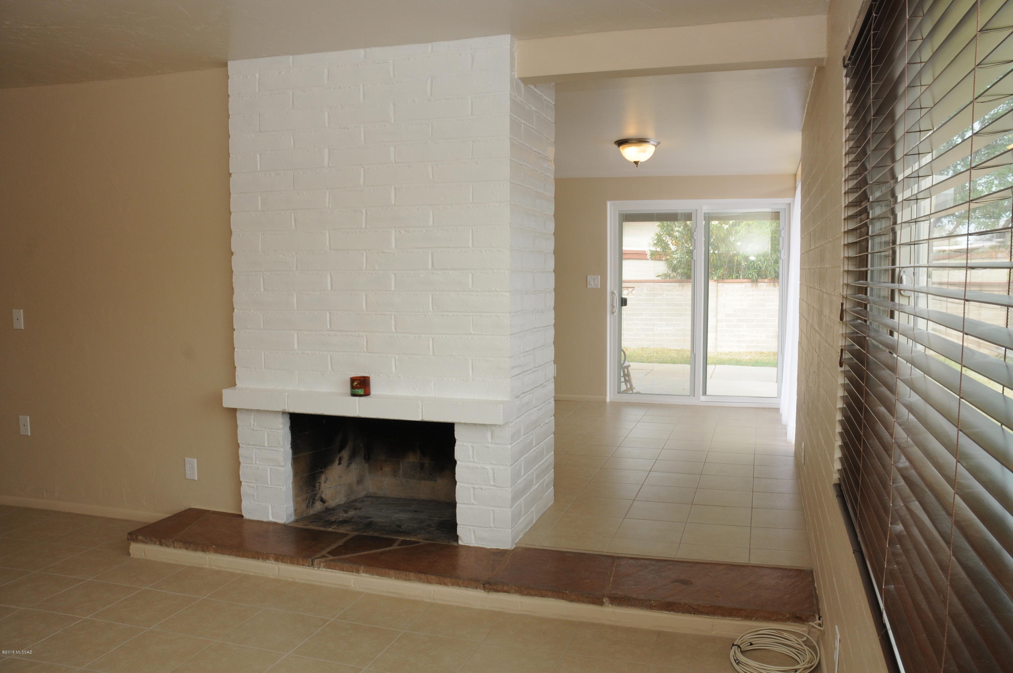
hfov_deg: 67.4
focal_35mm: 27
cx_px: 506
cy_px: 336
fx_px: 759
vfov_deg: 47.8
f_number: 9
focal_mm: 18
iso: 360
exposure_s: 1/60
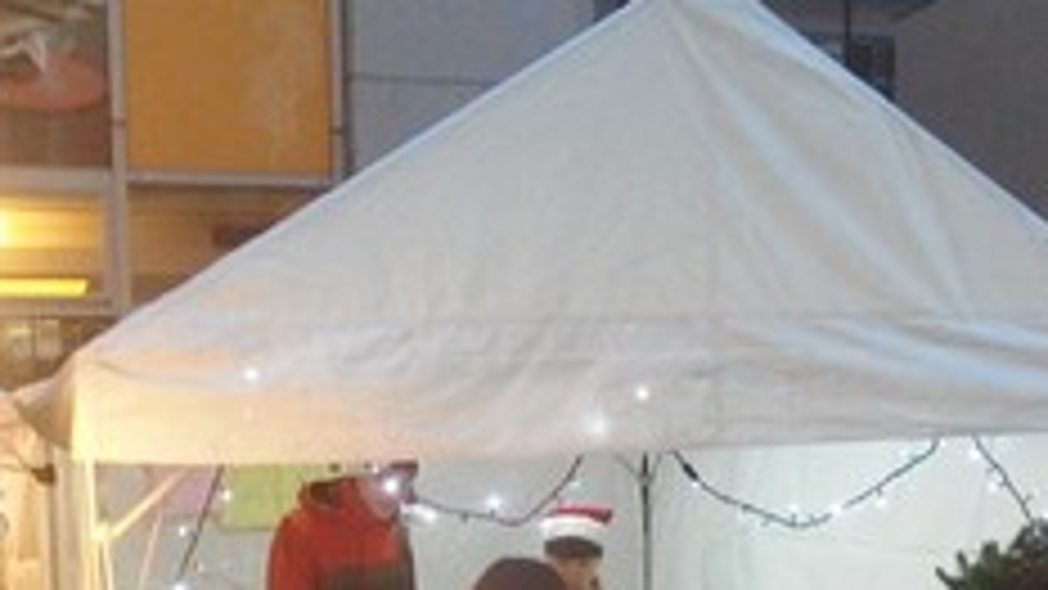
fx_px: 1639
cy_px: 712
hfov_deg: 35.4
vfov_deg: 19.2
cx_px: 497
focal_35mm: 59
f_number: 2.5
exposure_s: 1/80
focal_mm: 4.7
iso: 1600
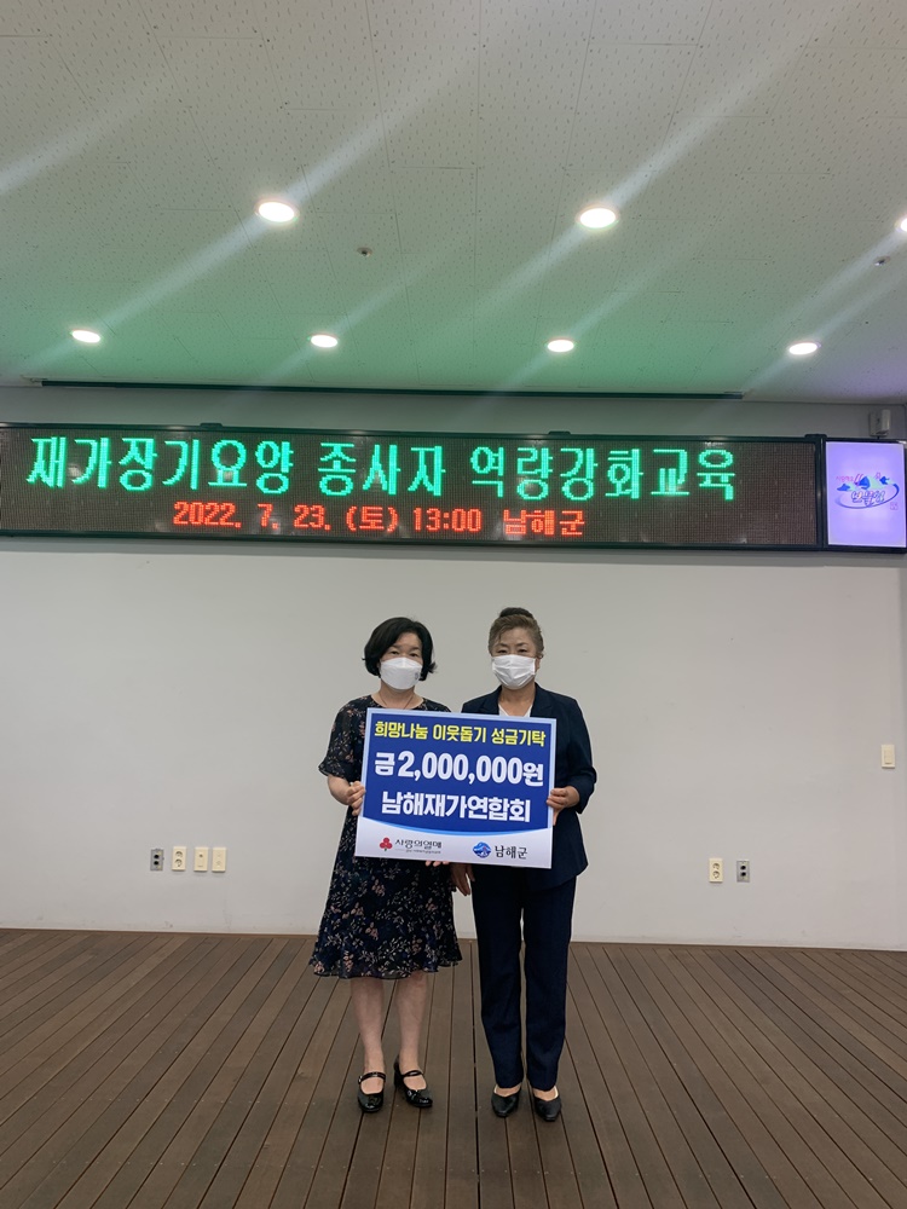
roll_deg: -1.2
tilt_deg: +6.4
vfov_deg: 67.3
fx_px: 908
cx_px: 454
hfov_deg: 53.1
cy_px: 604
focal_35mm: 26
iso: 80
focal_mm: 4.25
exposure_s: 1/60
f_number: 1.8
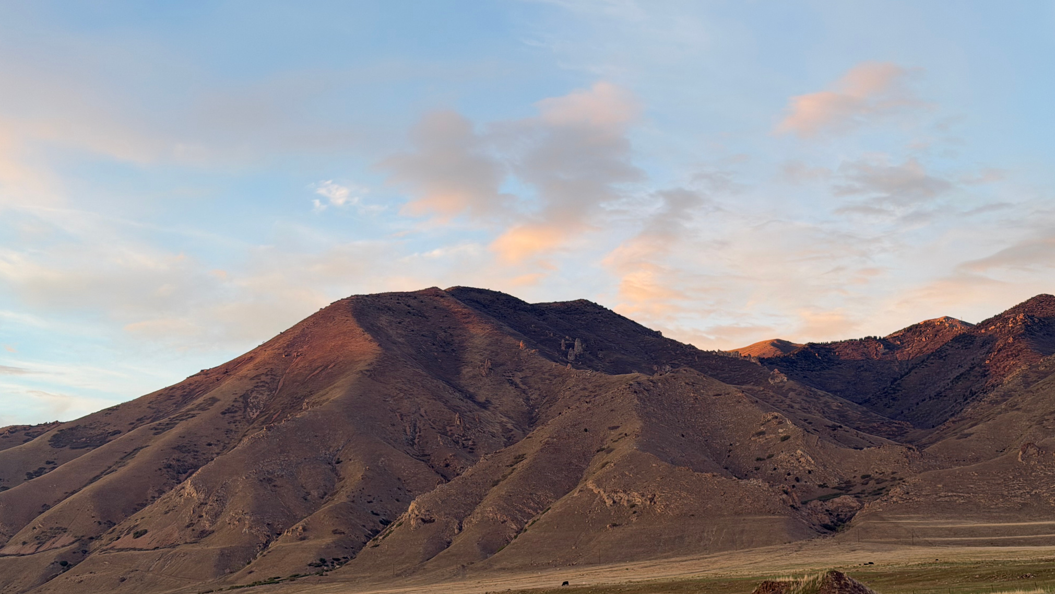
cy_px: 371
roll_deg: +1.8
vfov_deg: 22.6
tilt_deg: +8.5
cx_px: 532
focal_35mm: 53
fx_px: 1483
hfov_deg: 39.2
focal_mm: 6.76
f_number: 1.78
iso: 50
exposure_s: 1/186
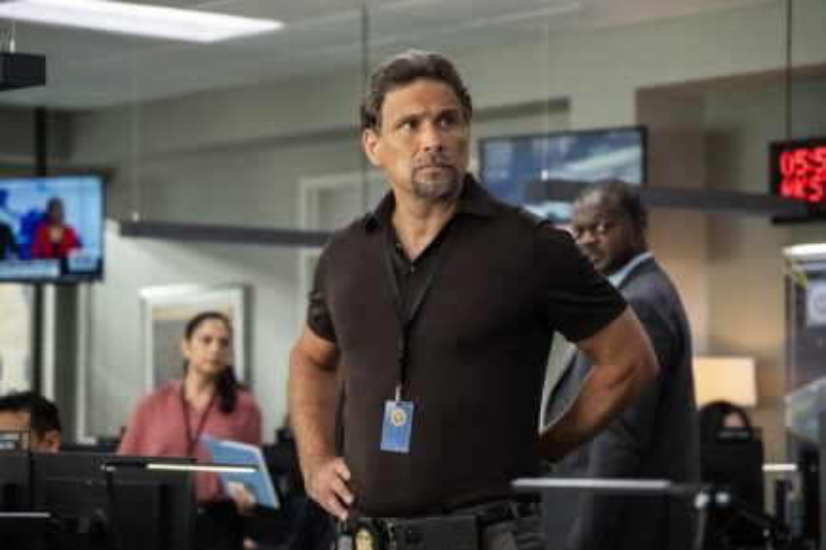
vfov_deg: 10.3
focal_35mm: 133
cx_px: 413
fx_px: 3050
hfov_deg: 15.4
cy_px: 275
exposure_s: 1/125
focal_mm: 133
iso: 12800
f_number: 5.6
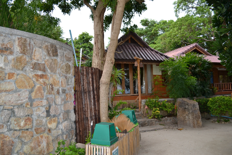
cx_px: 116
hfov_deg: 67.4
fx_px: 174
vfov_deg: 47.9
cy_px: 78
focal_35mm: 27
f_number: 4
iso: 100
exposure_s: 1/200
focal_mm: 18
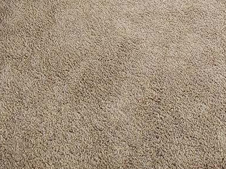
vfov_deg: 13.6
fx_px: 450
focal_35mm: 69
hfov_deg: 28.1
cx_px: 136
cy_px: -262
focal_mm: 2.2
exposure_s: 1/30
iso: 400
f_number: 2.2
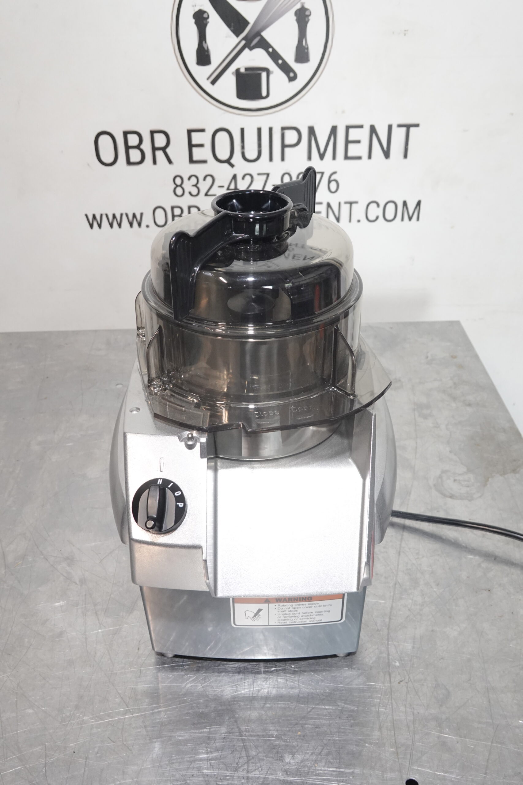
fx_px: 719
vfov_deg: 57.2
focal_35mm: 33
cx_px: 262
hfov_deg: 40.0
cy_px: 392
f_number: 3.5
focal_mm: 12.25
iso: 800
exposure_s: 1/40
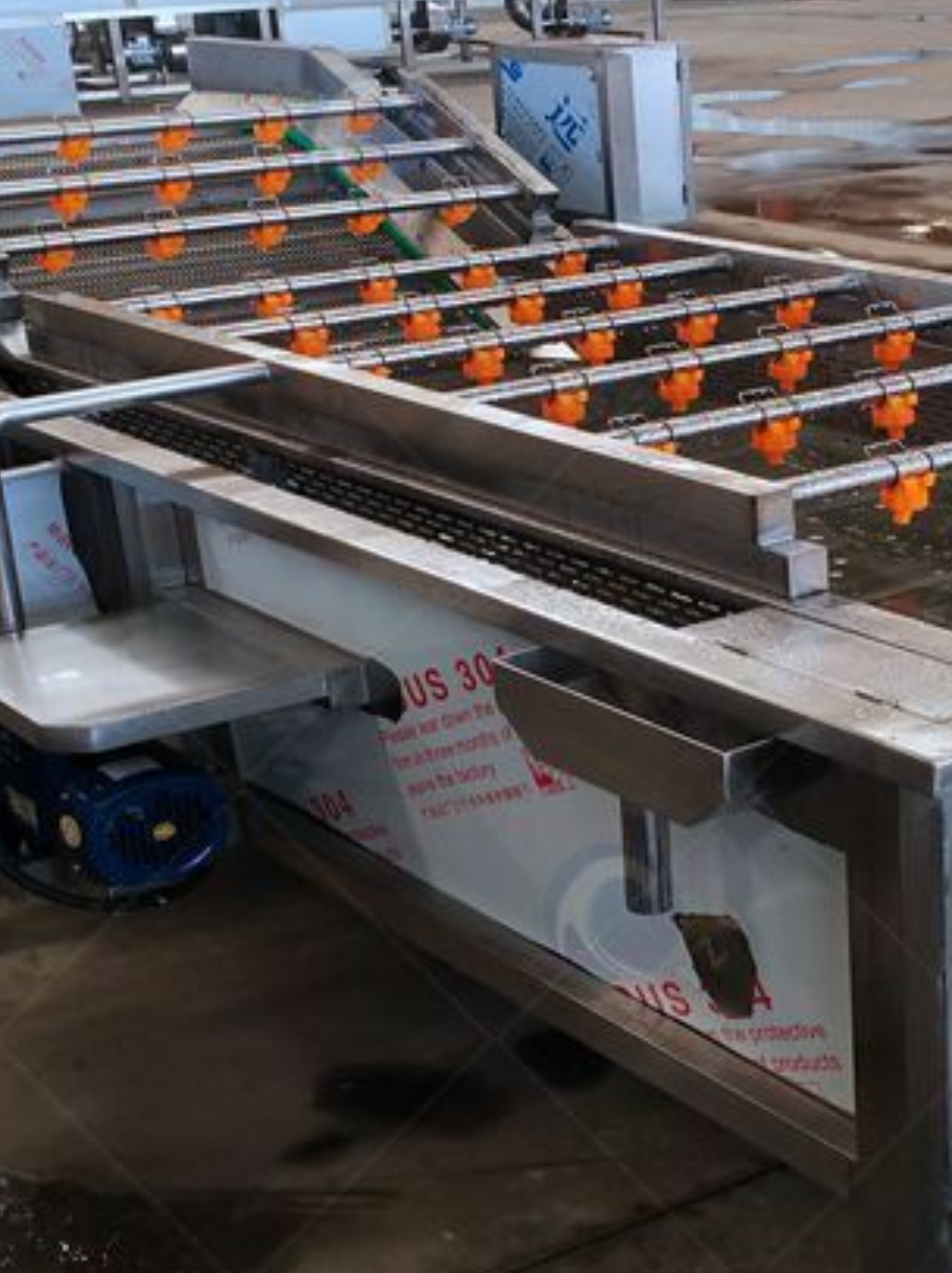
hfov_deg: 26.1
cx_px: 748
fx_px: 2019
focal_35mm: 55
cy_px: 533
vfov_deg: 34.9
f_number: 1.78
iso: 190
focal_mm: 4.05
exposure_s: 1/100
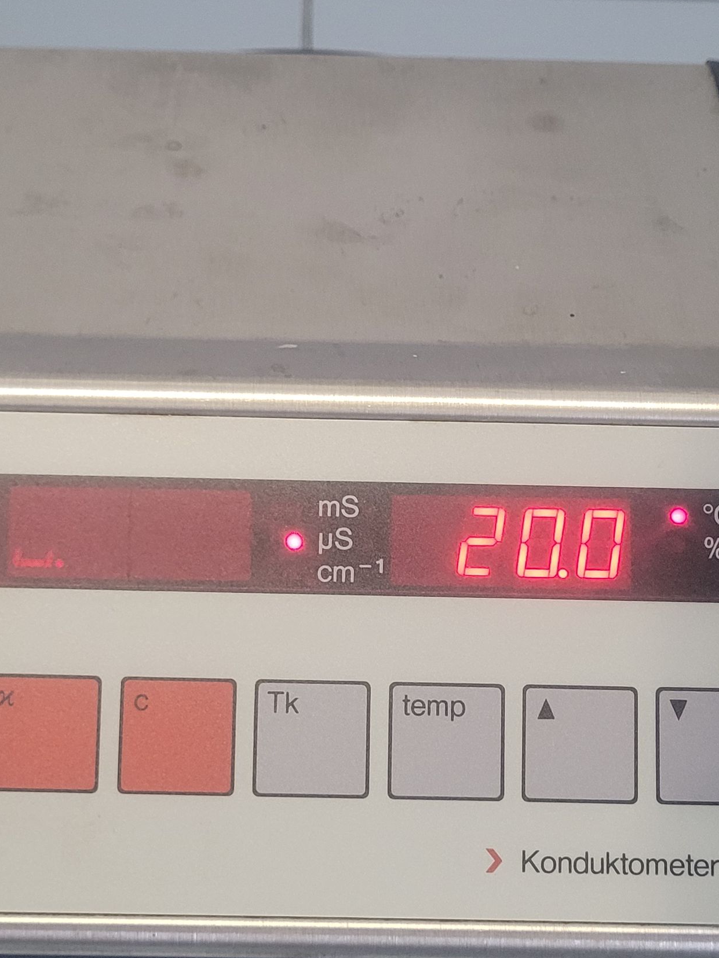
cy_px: 522
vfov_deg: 48.9
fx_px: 1053
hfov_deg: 37.5
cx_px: 271
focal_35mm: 38
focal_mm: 5.4
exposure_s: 1/100
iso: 250
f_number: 1.8
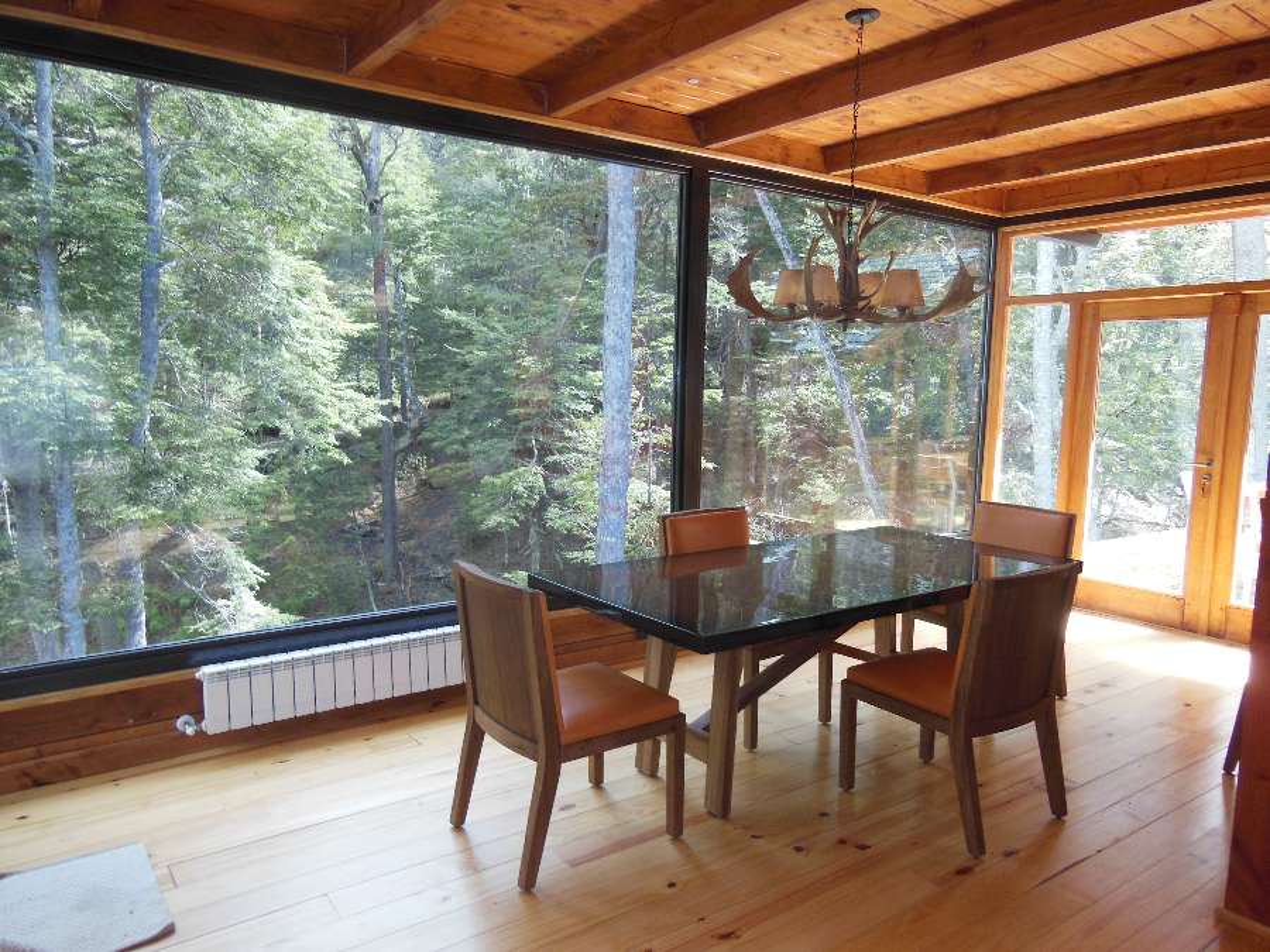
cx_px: 635
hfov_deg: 69.4
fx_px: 917
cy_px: 476
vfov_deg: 54.9
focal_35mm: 25
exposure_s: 1/30
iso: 125
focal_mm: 4.5
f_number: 3.5
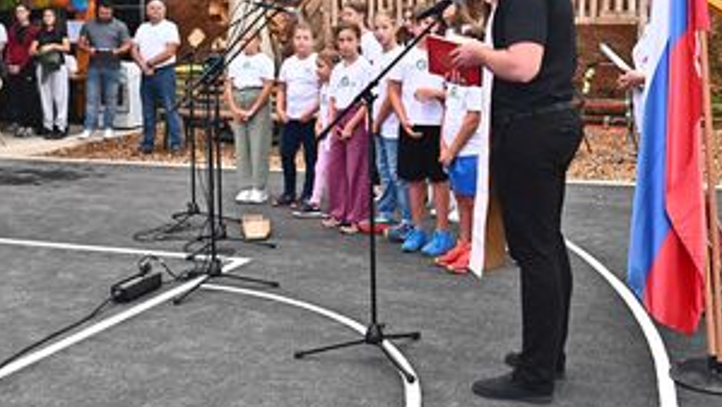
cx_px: 380
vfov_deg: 21.5
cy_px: 70
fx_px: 1053
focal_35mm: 55
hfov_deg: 37.8
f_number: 4.5
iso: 1600
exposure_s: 1/500
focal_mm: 35
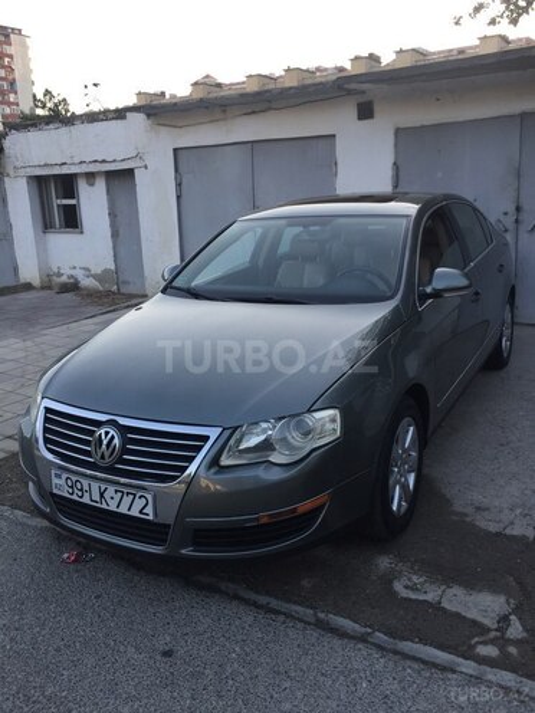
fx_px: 598
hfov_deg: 48.2
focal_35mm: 29
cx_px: 268
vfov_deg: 61.7
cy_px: 356
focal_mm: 4.15
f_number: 2.2
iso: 32
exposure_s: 1/170
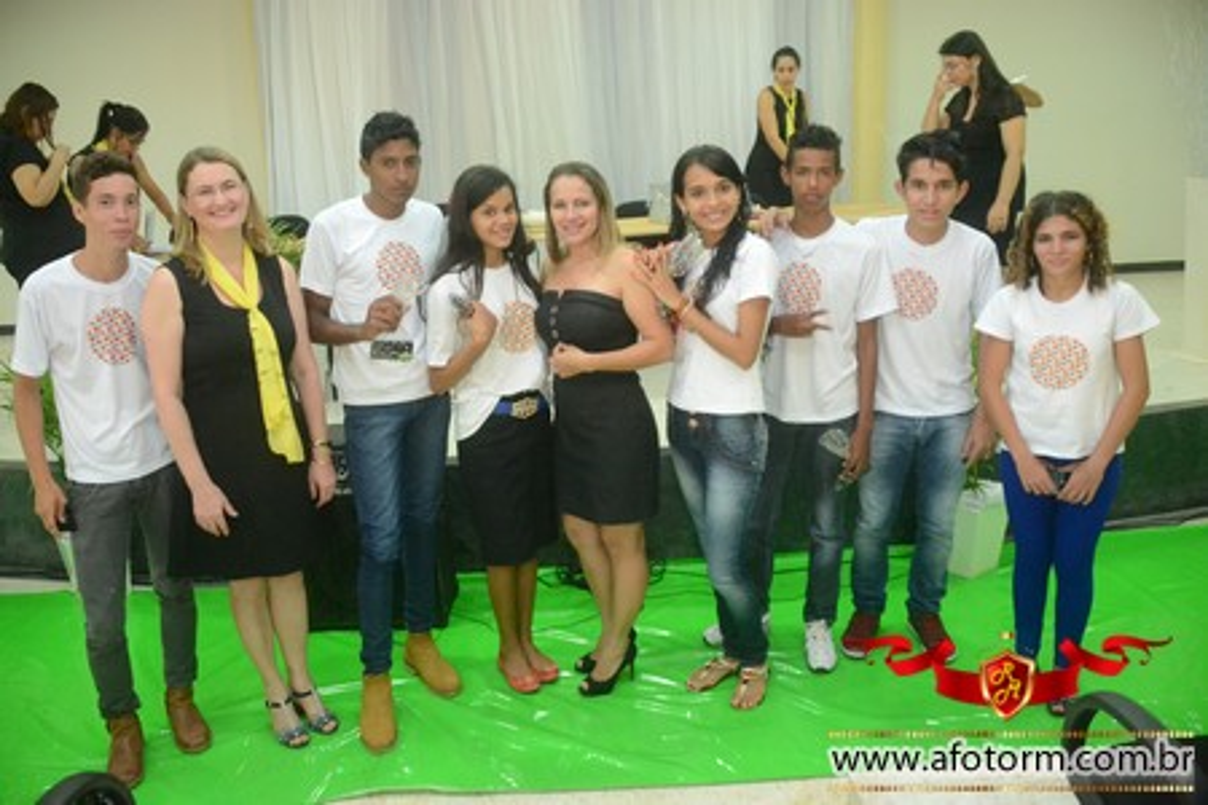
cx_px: 604
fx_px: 1007
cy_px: 402
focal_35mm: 30
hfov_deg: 61.9
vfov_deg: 43.6
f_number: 3.5
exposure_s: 1/100
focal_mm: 20
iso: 3200
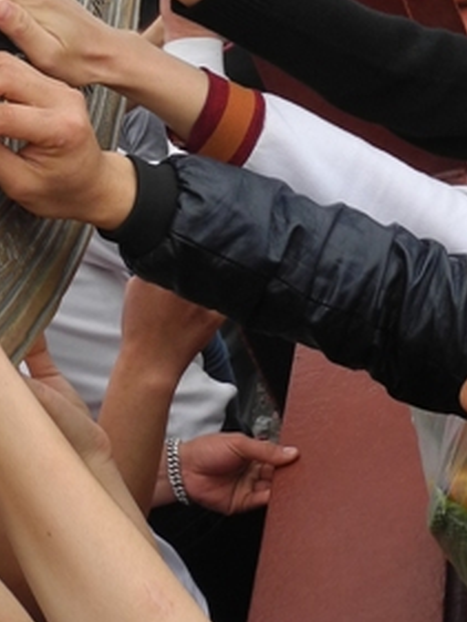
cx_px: 186
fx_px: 1833
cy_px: -15
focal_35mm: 102
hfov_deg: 14.5
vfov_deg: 18.7
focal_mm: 6
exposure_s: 1/400
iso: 100
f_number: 2.8
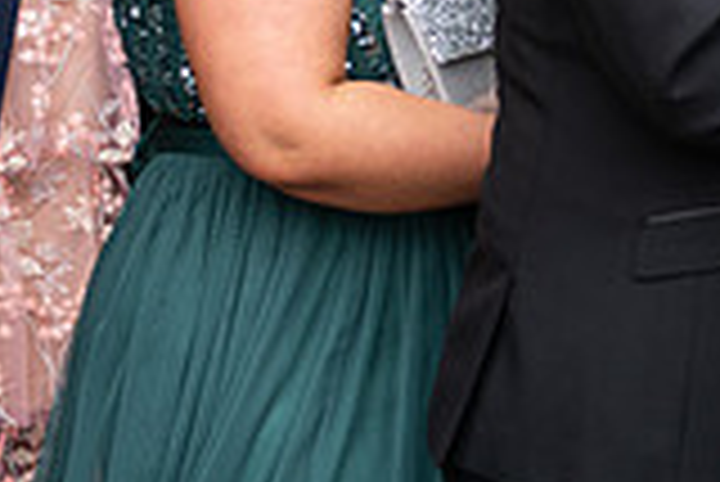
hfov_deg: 10.1
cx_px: 1012
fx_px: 3984
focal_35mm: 199
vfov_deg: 6.8
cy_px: -173
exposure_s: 1/160
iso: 125
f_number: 3.5
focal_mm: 55
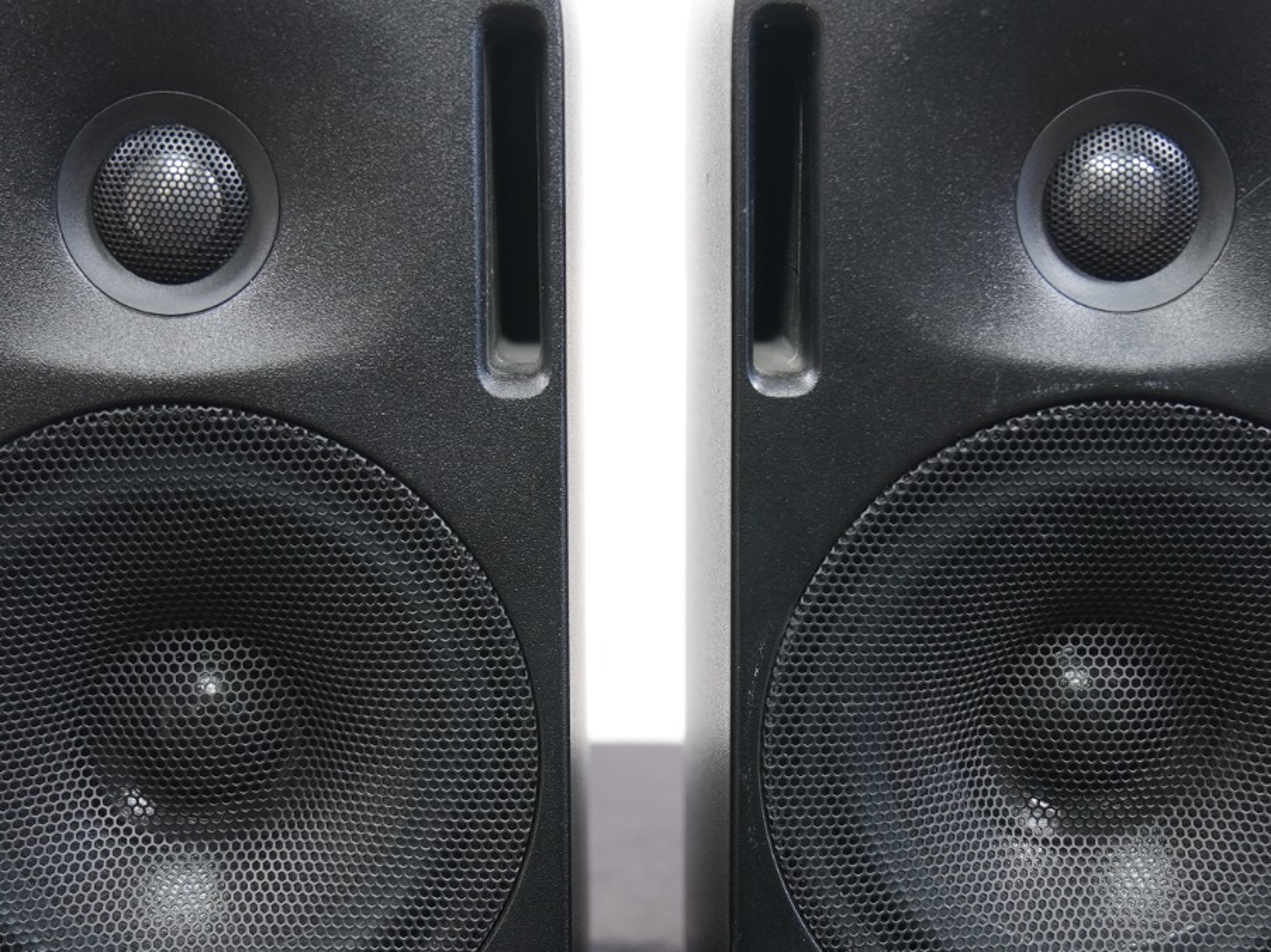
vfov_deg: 23.6
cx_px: 639
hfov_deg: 31.2
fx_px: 2276
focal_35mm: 62
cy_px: 572
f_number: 5
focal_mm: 36
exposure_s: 1/20
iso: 400
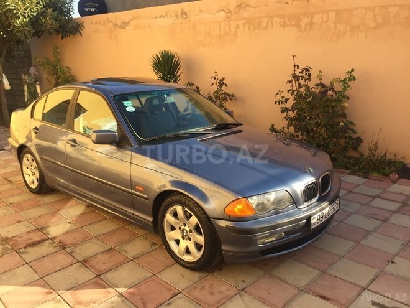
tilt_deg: -16.0
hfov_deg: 61.7
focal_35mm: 29
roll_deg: -0.9
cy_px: 154
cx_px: 205
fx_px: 343
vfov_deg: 48.2
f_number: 2.2
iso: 32
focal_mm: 4.15
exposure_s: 1/465
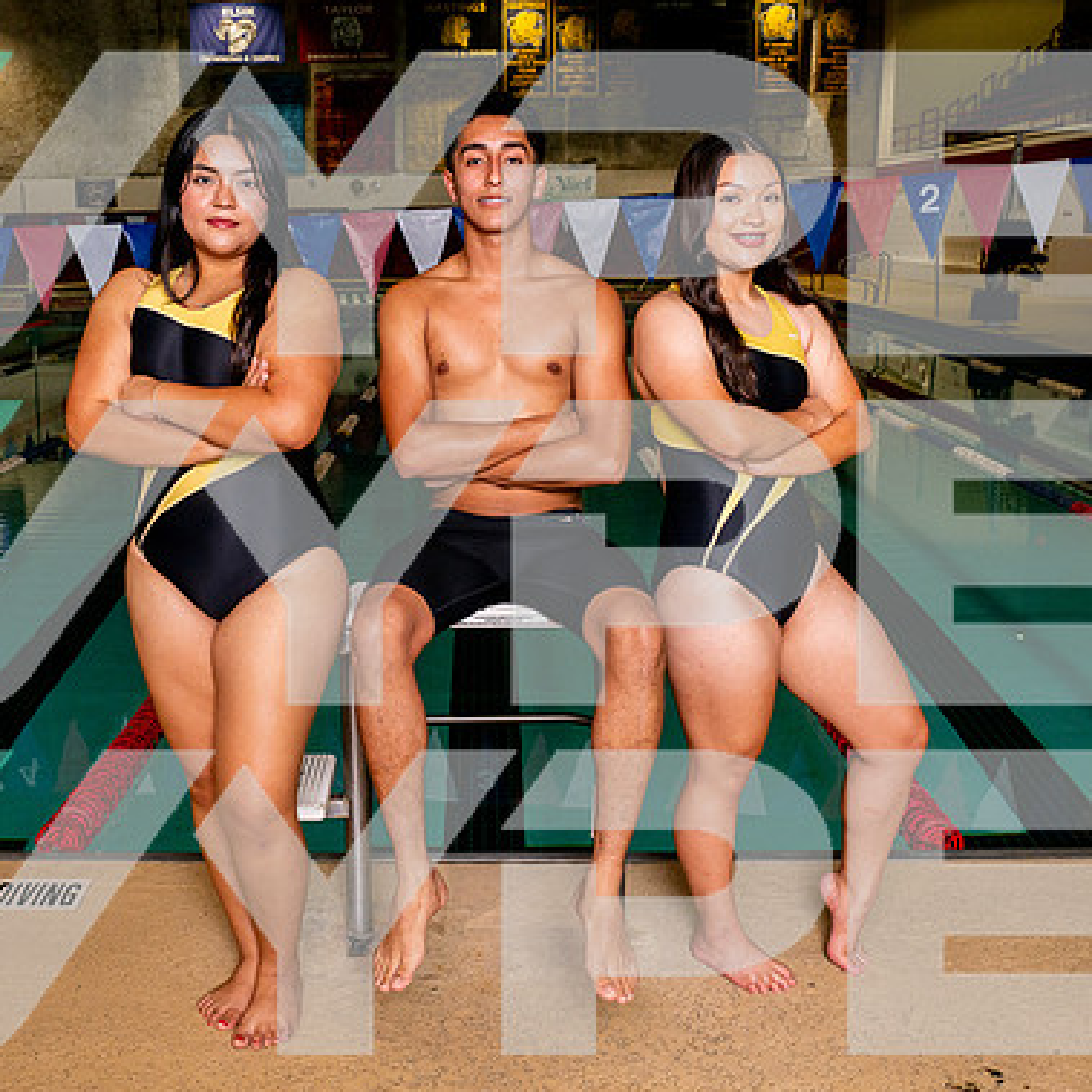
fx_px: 1535
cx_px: 452
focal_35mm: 43
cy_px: 557
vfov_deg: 39.2
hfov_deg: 39.0
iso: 400
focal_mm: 32
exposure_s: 1/125
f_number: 7.1
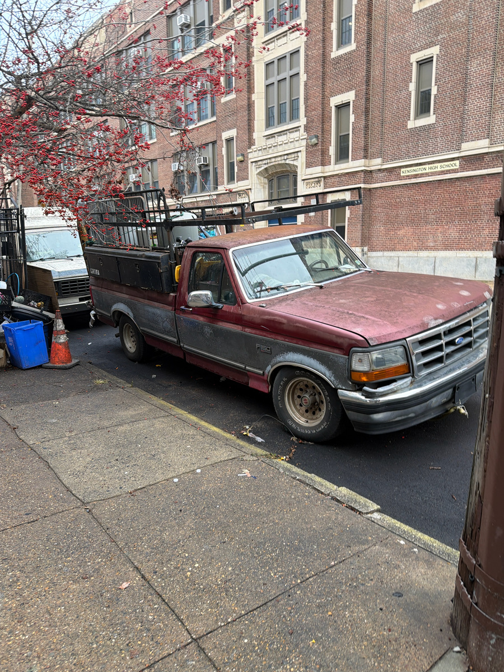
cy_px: 336
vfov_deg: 71.6
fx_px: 466
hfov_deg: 56.8
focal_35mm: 24
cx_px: 252
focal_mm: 6.76
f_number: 1.78
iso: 64
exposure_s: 1/121
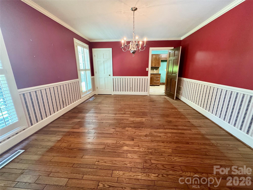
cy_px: 95
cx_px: 126
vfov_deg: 85.7
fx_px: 102
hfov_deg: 102.1
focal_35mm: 14
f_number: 2.2
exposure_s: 1/60
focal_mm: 2.22
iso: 640
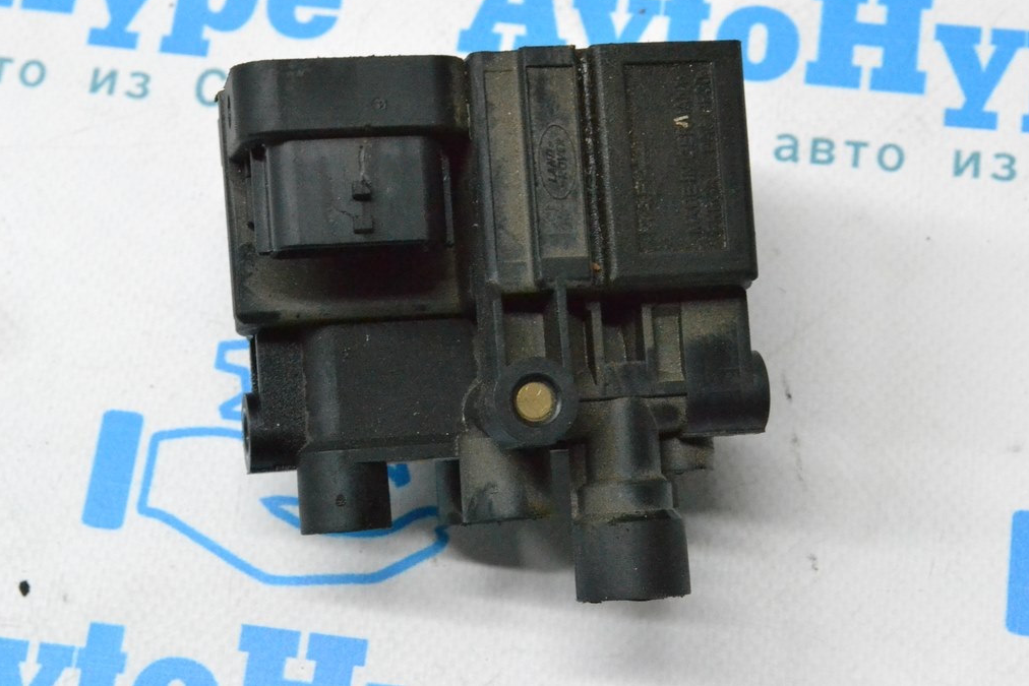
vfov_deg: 16.4
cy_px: 340
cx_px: 518
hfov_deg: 24.3
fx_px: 2387
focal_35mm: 84
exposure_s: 1/160
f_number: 11
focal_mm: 55
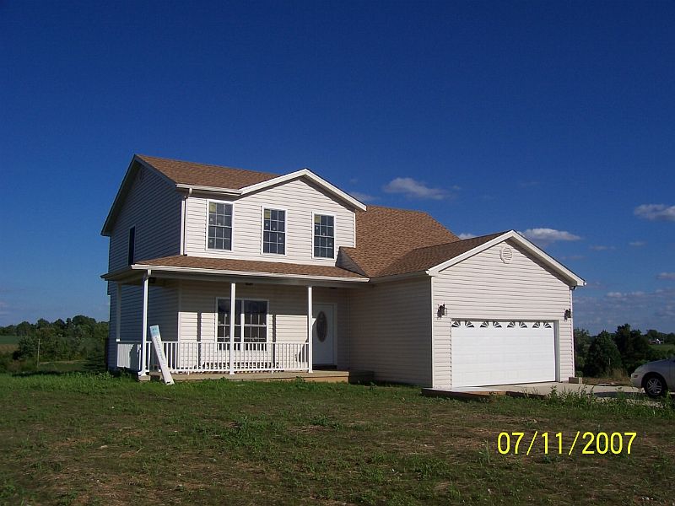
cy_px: 253
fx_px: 663
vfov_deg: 41.8
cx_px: 338
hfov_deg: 54.0
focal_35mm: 34
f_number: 5.6
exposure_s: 1/1000
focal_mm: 5.6
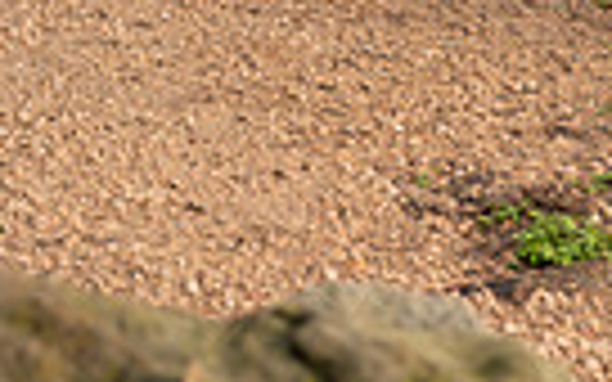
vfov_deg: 10.2
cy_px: -553
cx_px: 522
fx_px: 1851
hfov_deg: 18.5
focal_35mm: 111
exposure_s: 1/250
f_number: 4
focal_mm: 33
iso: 125
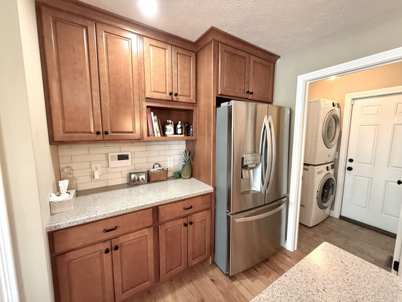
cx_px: 201
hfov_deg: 102.1
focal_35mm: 14
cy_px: 151
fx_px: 163
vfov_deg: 85.7
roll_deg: -0.2
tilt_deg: -6.5
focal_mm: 2.22
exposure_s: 1/60
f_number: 2.2
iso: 500
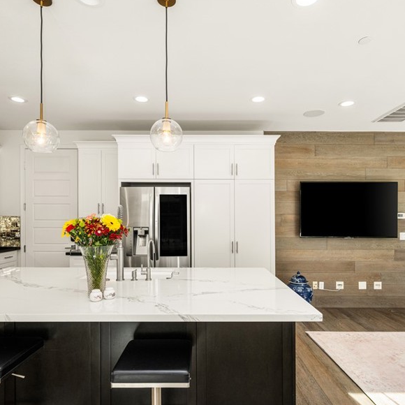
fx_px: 278
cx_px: 197
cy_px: 219
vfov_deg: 72.0
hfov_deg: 72.1
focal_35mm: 21
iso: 80
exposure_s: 1/25
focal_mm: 14
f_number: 6.3
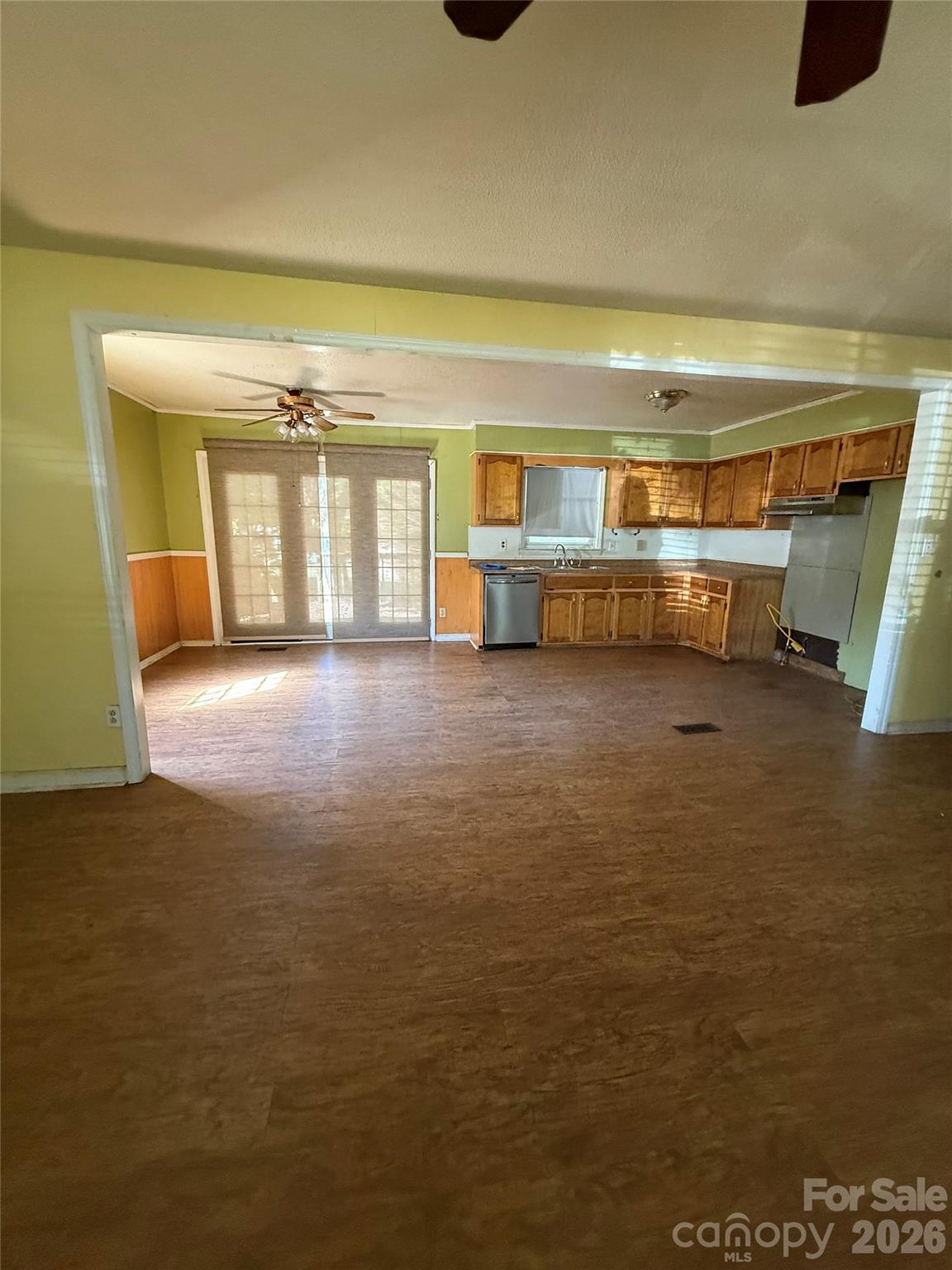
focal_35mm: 14
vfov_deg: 102.1
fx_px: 513
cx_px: 476
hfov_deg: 85.7
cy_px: 635
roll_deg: -1.2
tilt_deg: -10.2
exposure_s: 1/60
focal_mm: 2.22
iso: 640
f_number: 2.2
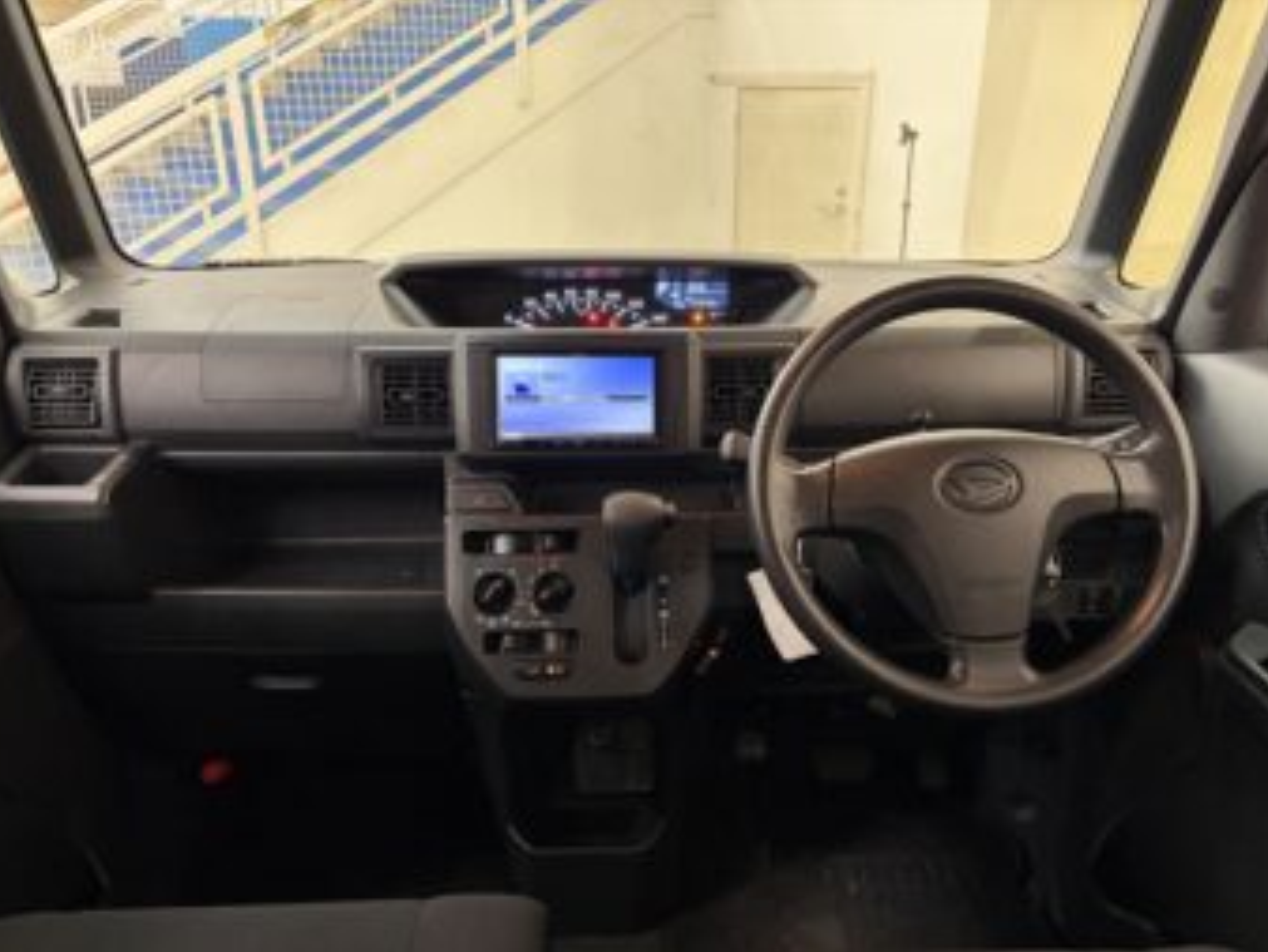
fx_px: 989
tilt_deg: -20.8
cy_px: 491
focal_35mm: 27
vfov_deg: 51.4
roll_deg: +1.7
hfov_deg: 65.3
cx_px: 621
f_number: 1.6
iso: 500
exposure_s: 1/50
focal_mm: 5.96
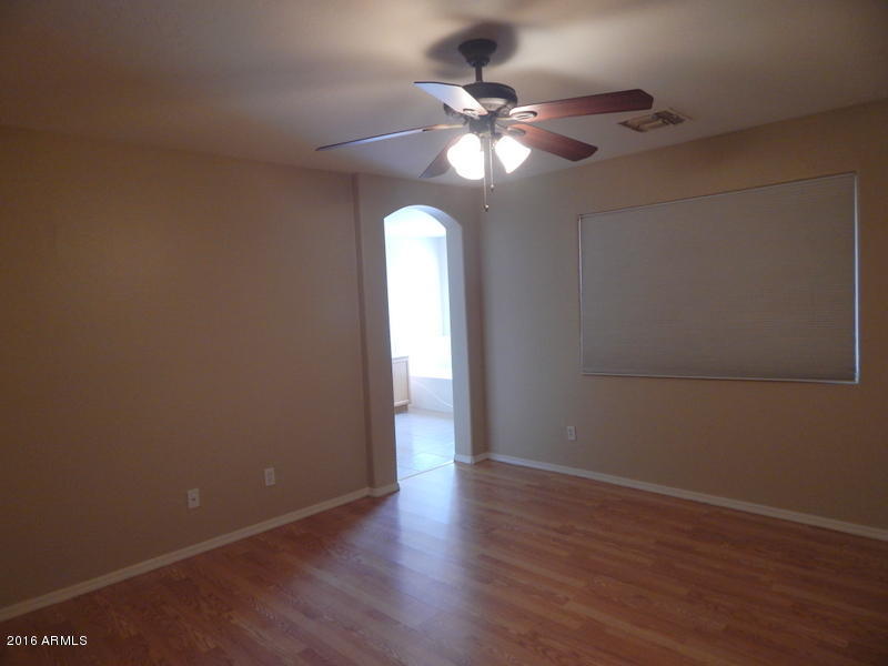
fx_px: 564
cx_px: 444
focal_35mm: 22
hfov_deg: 76.4
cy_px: 333
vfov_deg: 61.1
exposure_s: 1/30
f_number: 3
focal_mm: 4
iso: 160
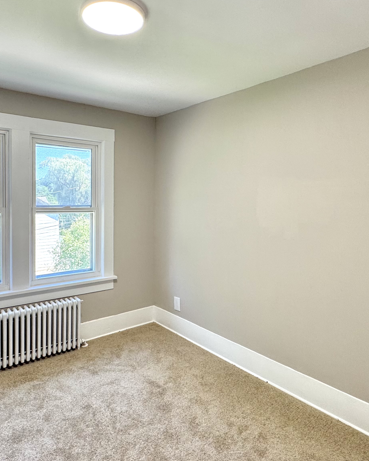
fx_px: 328
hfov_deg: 58.4
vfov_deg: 70.1
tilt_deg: -1.9
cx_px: 153
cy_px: 208
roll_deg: -0.1
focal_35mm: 24
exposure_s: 1/120
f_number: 2.2
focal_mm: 2.22
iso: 100
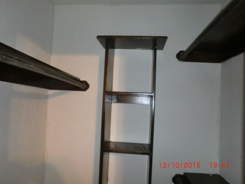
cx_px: 122
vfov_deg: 53.1
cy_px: 92
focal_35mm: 26
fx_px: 184
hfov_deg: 67.3
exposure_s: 1/25
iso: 400
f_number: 2.6
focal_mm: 4.65
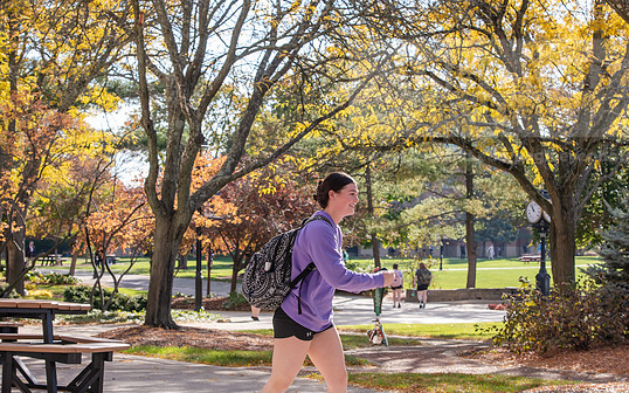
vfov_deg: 16.9
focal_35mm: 77
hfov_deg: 26.8
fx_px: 1320
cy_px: 181
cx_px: 313
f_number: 8
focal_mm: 70
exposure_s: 1/200
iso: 250
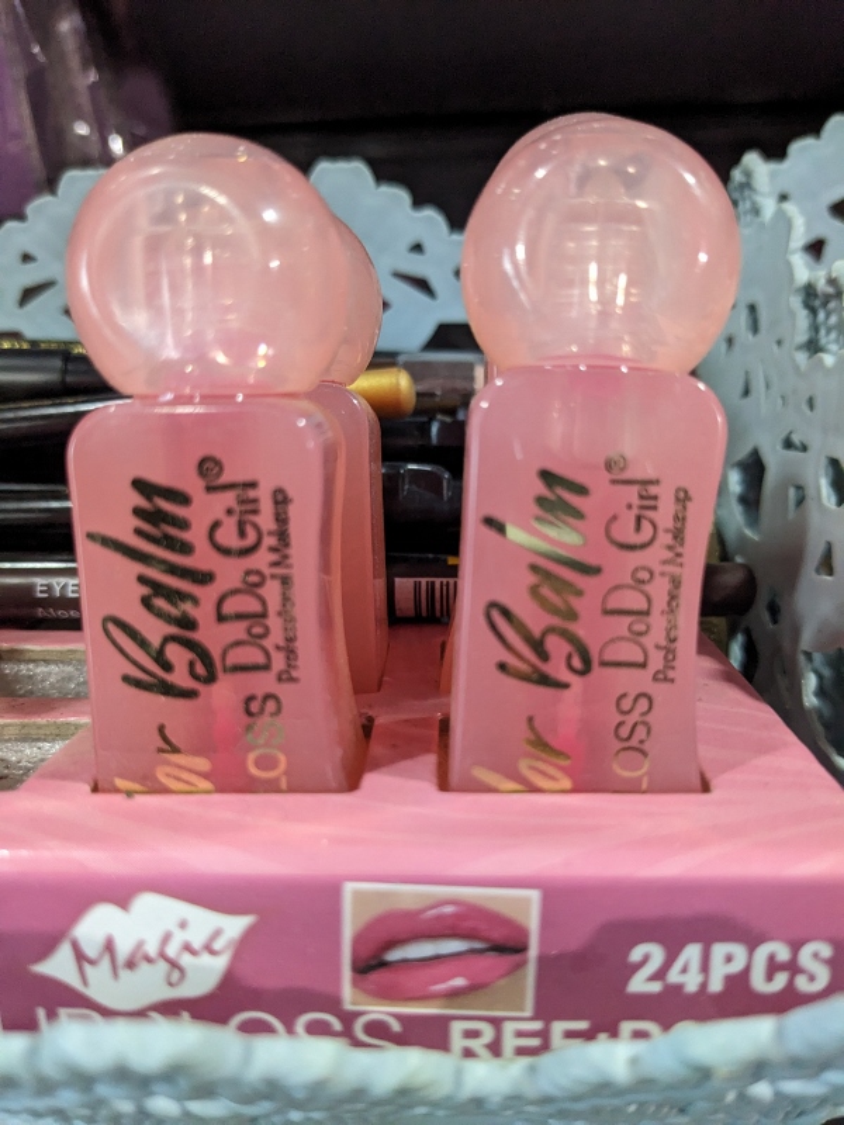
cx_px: 422
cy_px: 562
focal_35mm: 27
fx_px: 878
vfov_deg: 65.3
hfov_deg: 51.4
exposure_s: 1/75.7
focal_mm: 4.38
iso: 645
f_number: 1.73
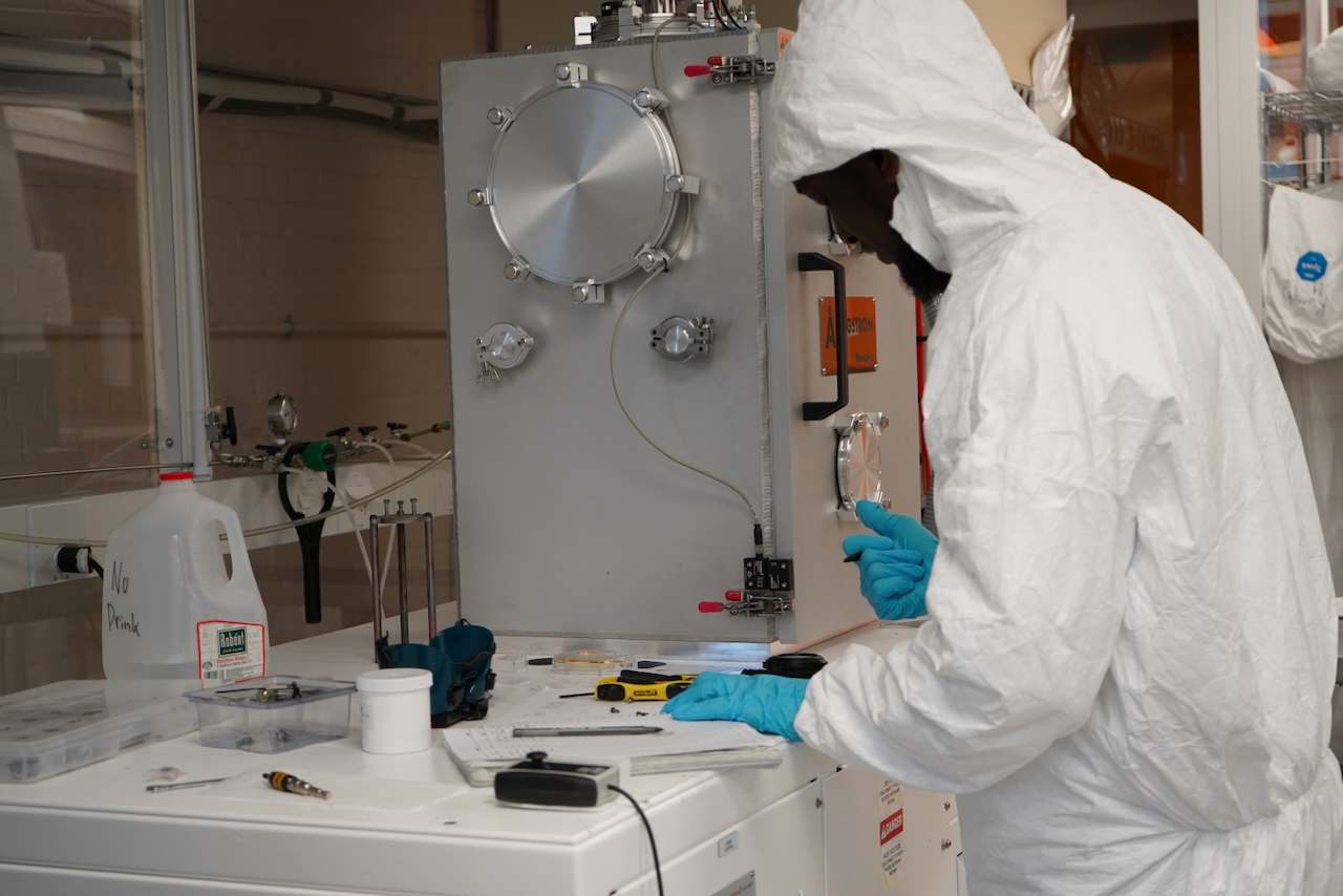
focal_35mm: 57
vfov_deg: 23.8
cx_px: 672
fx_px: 2127
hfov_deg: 35.0
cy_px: 448
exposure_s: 1/160
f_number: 5
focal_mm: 57
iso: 800
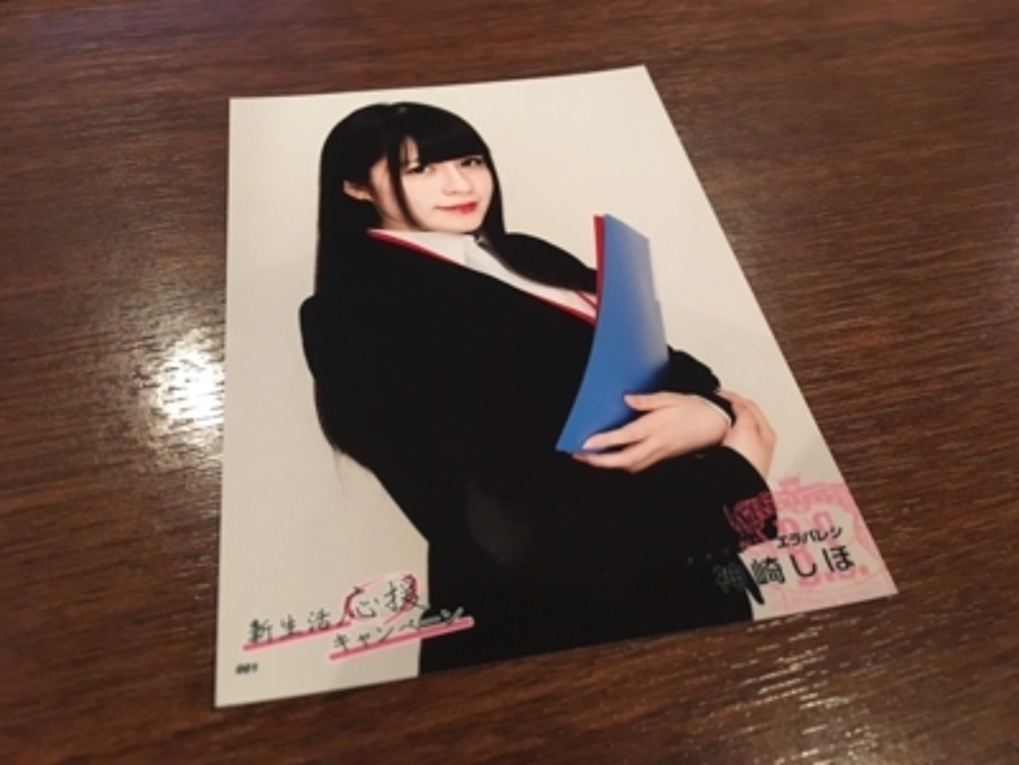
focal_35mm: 29
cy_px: 382
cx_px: 510
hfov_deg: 61.7
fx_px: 854
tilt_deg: -52.5
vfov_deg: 48.2
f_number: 2.2
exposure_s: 1/20
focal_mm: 4.15
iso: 200
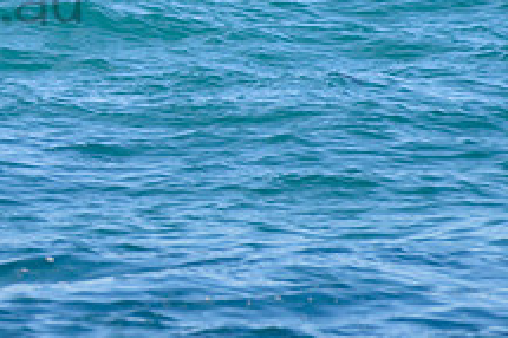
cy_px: -104
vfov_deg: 0.8
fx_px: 23321
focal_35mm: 1654
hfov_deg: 1.2
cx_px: -298
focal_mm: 500
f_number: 5.6
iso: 250
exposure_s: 1/2000
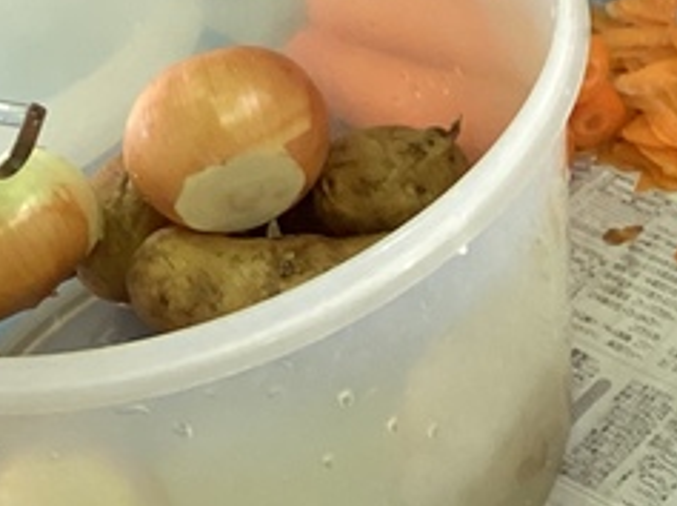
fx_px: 2558
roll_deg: +8.3
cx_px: 546
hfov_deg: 15.0
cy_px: -389
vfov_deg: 10.6
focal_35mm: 131
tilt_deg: -27.3
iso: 400
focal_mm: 3.3
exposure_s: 1/60
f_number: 2.4
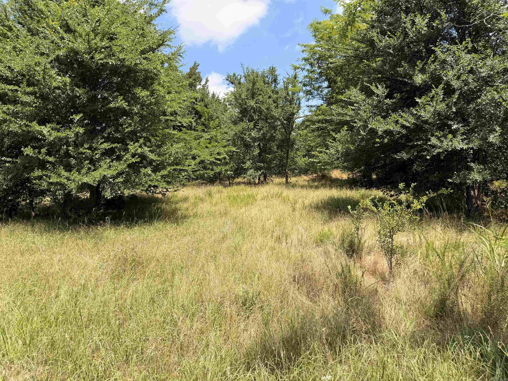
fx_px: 352
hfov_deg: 71.6
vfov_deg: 56.8
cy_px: 190
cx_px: 254
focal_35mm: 24
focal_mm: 6.76
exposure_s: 1/2611
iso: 80
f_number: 1.78
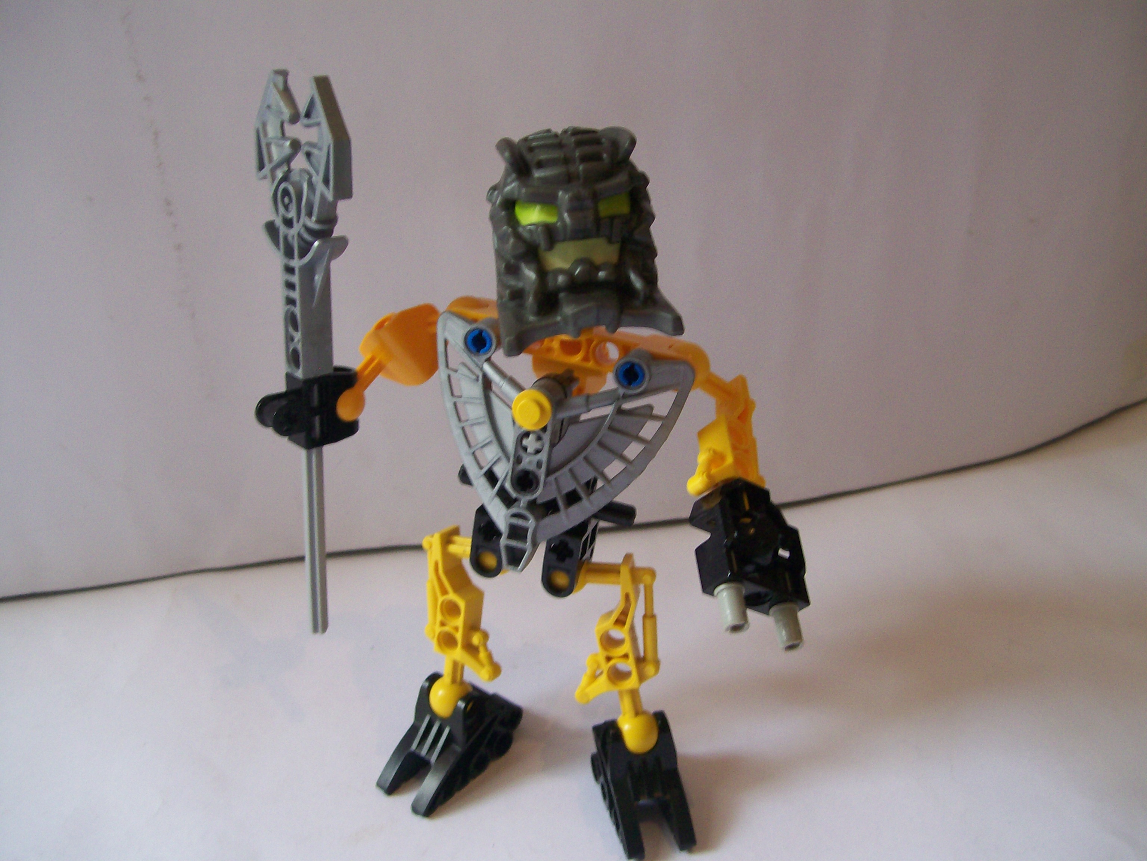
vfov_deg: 39.7
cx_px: 574
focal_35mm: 36
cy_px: 430
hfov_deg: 51.4
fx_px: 1193
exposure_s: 1/32
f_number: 2.7
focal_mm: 6
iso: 101
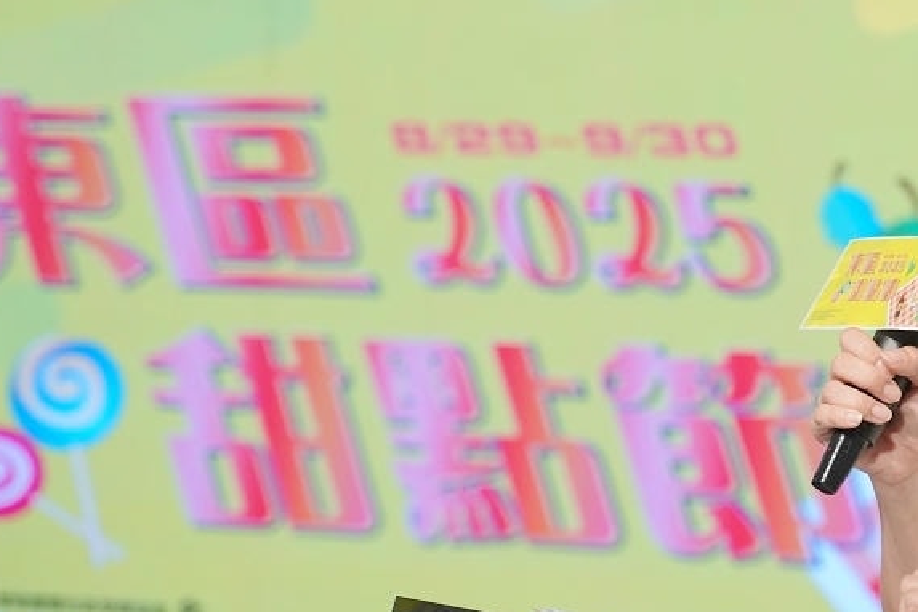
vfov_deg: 8.7
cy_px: 115
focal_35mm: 157
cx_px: 809
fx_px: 4003
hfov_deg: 13.0
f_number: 4
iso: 2500
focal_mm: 75
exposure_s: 1/160
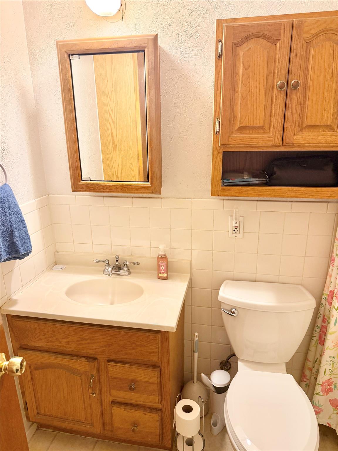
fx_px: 312
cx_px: 169
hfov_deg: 56.8
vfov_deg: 71.6
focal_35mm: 24
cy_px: 226
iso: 200
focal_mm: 6.76
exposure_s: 1/60
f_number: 1.78
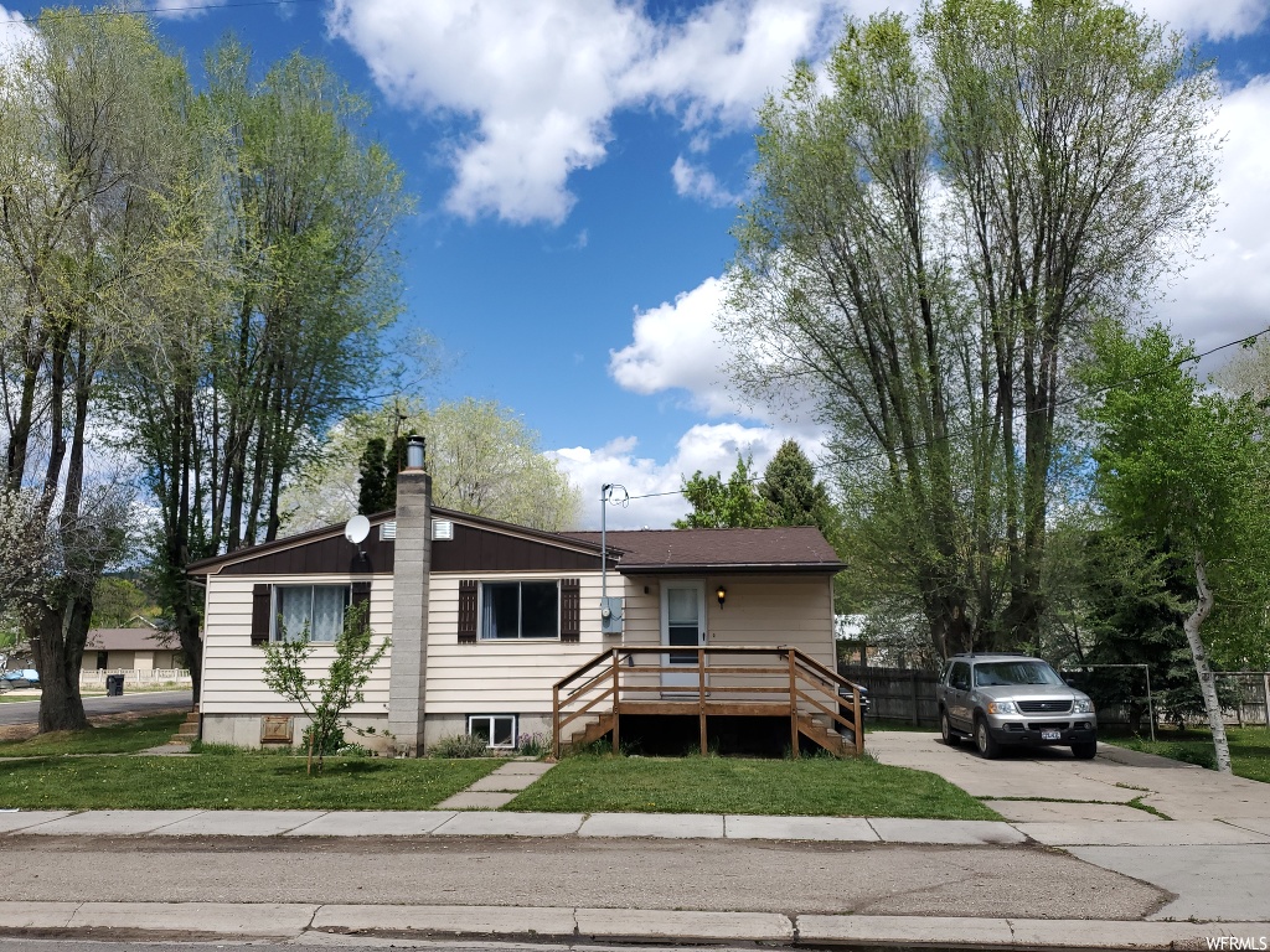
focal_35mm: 26
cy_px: 476
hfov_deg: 67.3
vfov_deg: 53.1
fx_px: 954
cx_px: 635
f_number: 1.5
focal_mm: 4.3
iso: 50
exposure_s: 1/3264
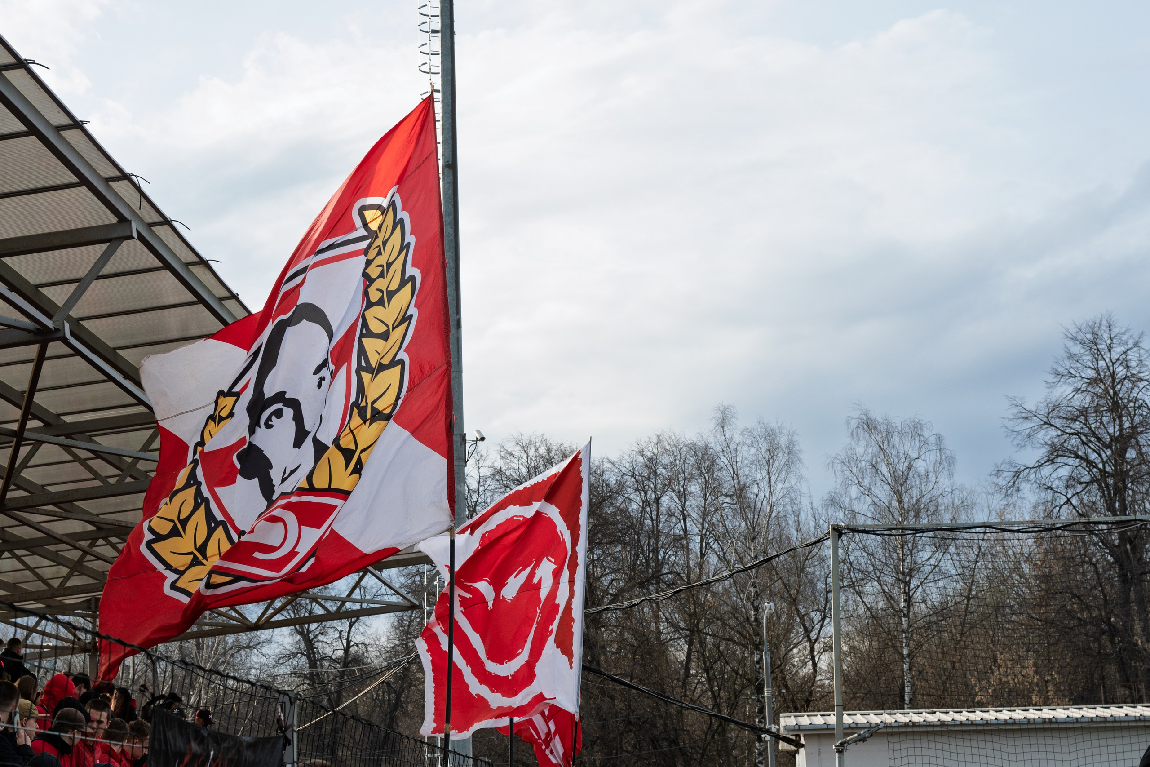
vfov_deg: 19.8
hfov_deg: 29.2
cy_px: 390
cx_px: 430
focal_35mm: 69
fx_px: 2200
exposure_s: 1/640
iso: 500
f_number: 7.1
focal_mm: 55
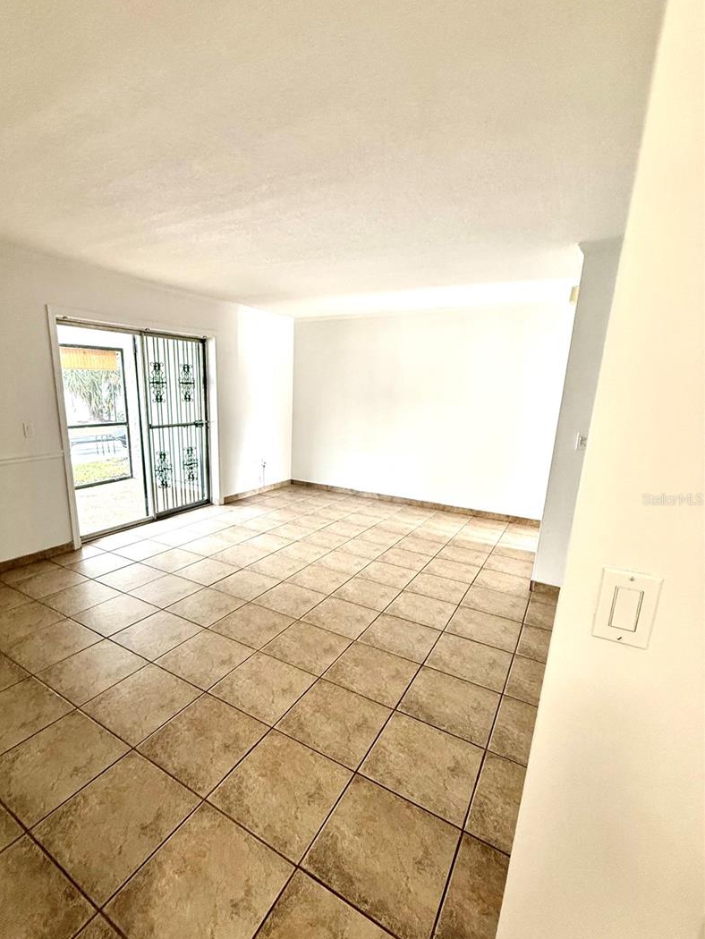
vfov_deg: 94.4
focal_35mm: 16
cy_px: 499
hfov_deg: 77.7
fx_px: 434
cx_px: 303
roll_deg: -0.9
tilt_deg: -12.6
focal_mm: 2.22
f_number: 2.2
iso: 320
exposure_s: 1/120
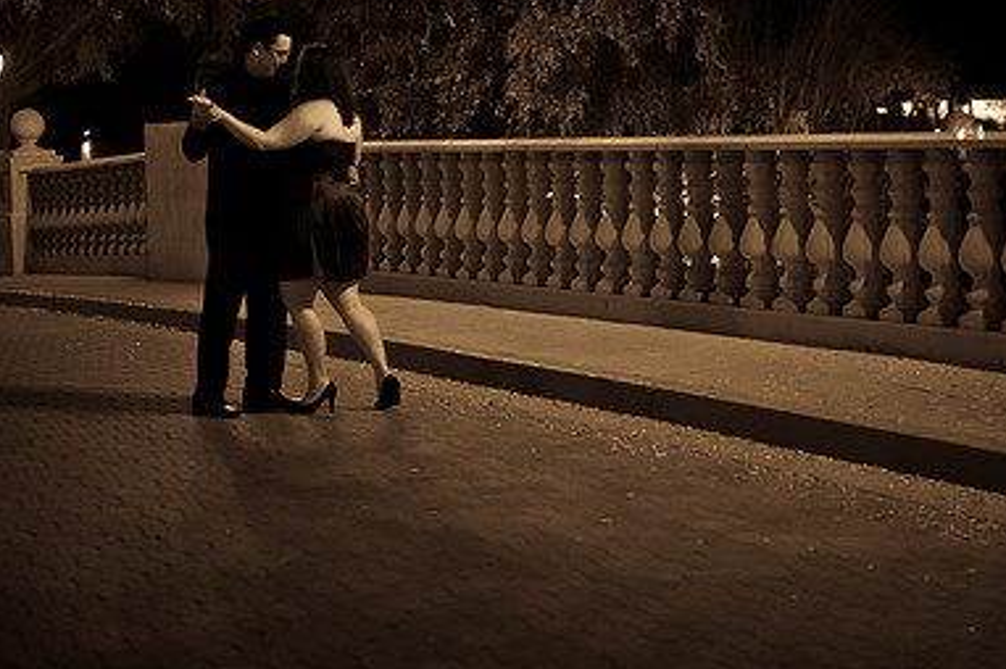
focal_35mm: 76
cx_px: 590
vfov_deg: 17.8
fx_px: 2122
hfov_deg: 26.6
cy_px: 171
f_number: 1.4
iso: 5000
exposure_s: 1/80
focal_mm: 50
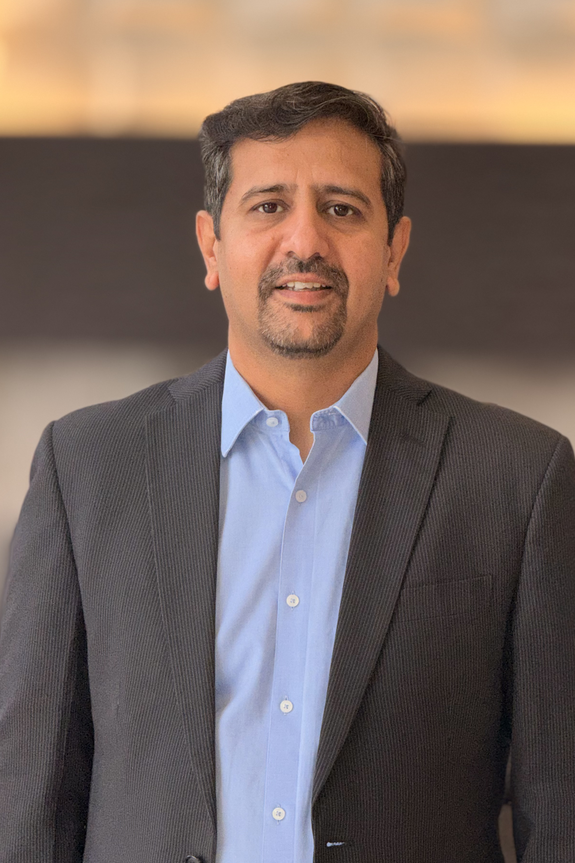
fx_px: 3354
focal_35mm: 140
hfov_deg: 9.8
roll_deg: -1.4
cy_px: 444
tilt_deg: -4.2
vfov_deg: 14.7
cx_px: 296
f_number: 2.8
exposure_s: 1/122
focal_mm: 15.66
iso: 100
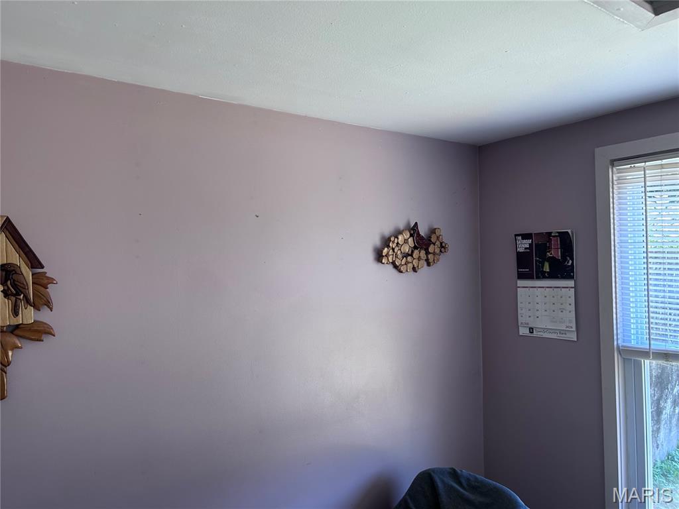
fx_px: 510
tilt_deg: -0.4
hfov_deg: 67.3
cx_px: 340
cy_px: 254
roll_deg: +1.5
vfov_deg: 53.1
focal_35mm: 26
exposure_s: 1/121
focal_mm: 5.7
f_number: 1.5
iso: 80
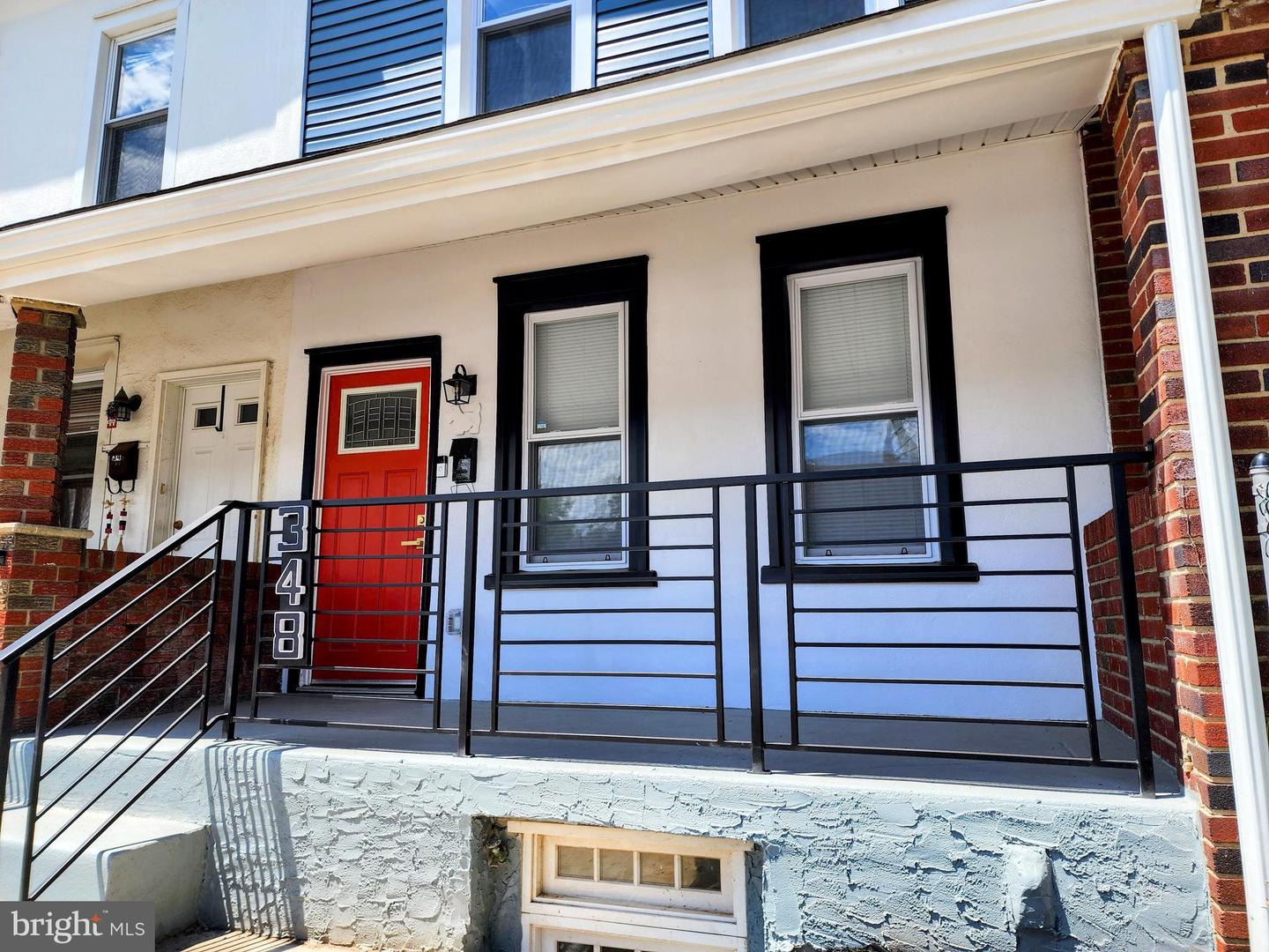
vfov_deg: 58.9
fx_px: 843
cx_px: 634
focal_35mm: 23
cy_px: 476
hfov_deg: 73.9
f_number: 1.8
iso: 12
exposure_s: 1/626
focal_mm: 6.4
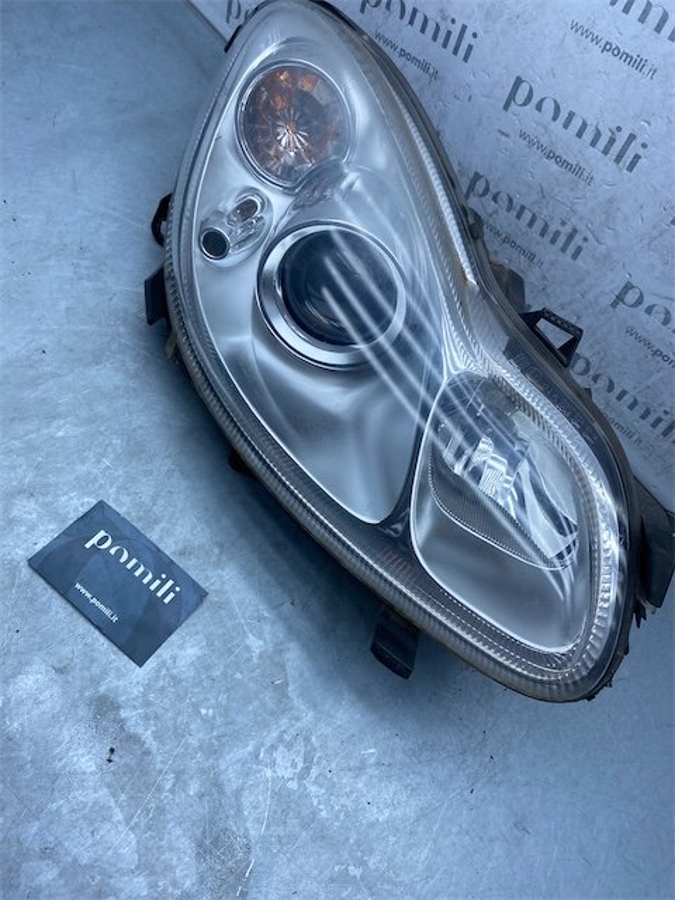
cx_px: 338
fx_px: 676
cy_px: 450
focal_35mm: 26
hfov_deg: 53.1
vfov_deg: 67.3
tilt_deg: -55.0
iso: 32
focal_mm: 4.25
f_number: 1.8
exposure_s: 1/998
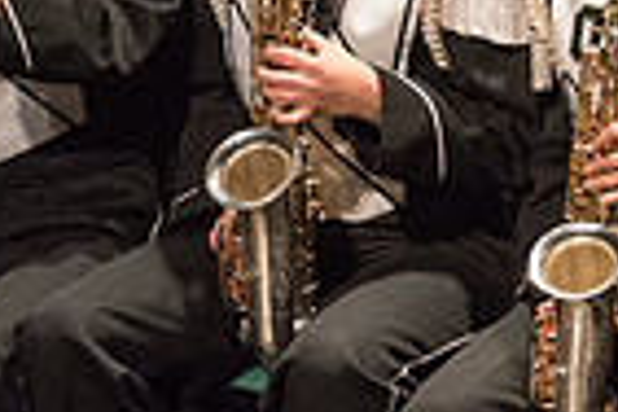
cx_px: 1210
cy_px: -318
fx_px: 21251
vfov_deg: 1.1
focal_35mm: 1238
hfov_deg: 1.7
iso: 4000
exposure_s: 1/500
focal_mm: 300
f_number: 2.8
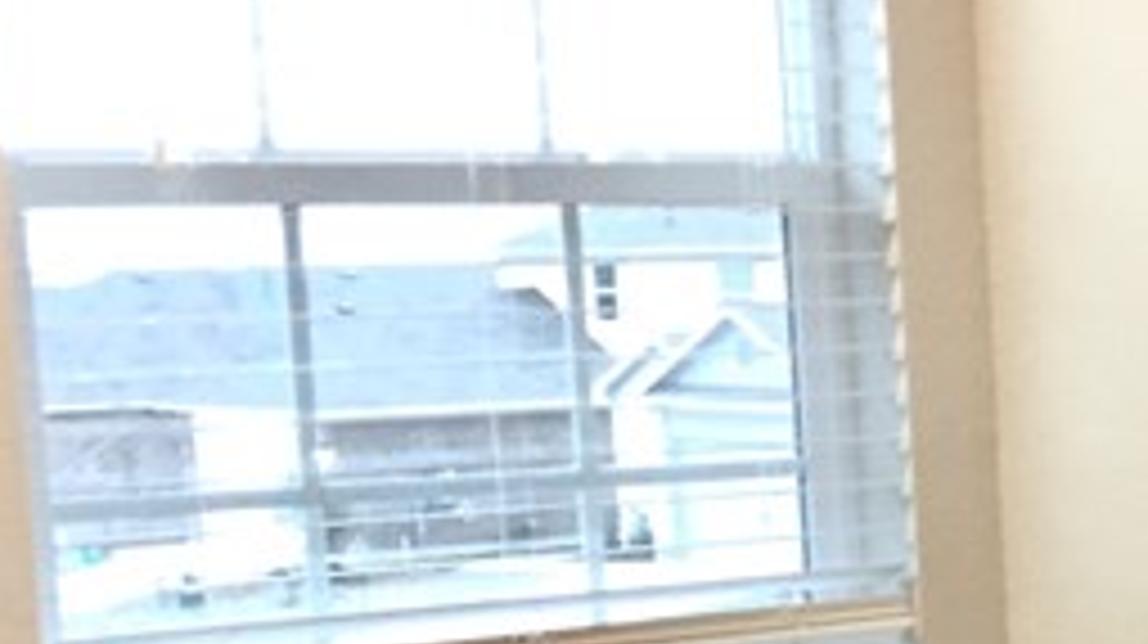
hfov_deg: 15.2
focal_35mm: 127
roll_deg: +0.4
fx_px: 3863
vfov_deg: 9.4
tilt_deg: -7.9
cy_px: 829
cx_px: 1904
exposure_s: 1/15
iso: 80
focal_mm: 4.15
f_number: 2.2
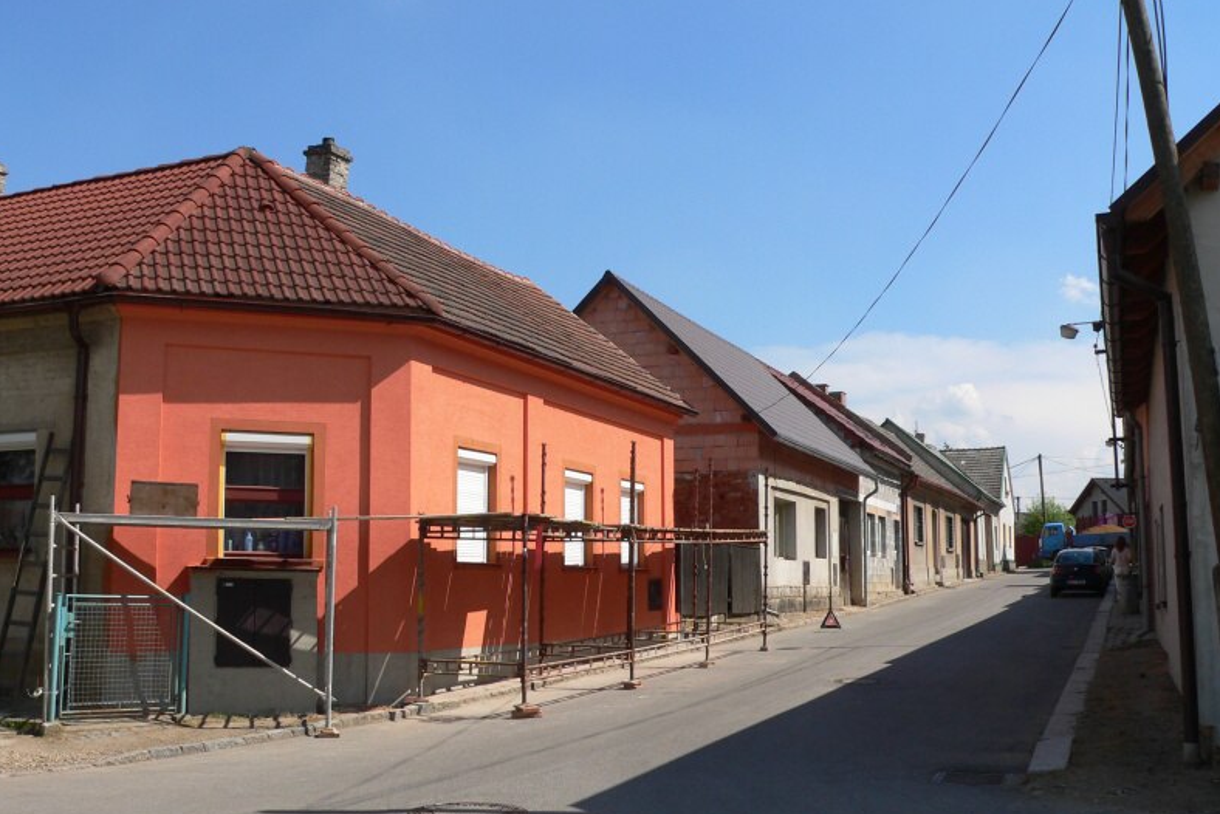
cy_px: 433
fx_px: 1288
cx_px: 604
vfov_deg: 35.1
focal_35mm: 38
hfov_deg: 50.7
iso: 80
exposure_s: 1/500
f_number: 4.6
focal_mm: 6
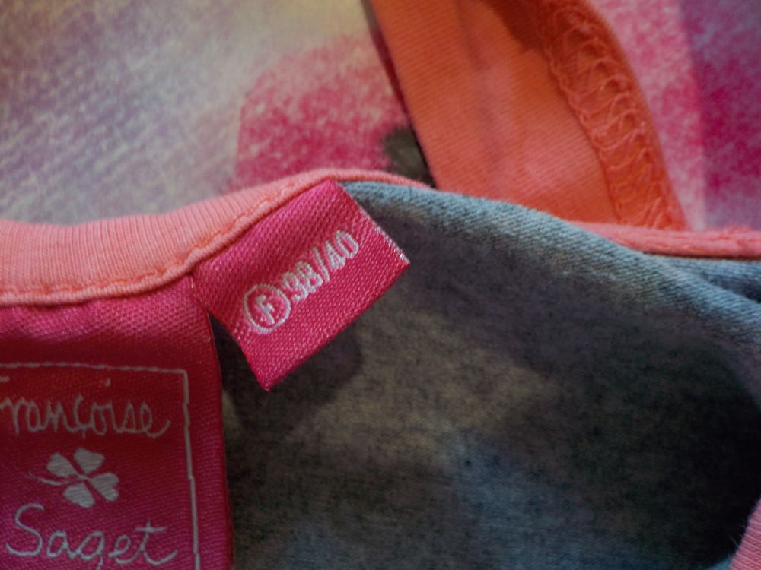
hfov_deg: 60.0
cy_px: 285
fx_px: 660
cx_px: 380
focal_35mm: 30
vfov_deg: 46.8
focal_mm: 4.1
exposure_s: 1/30
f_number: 3.3
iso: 160
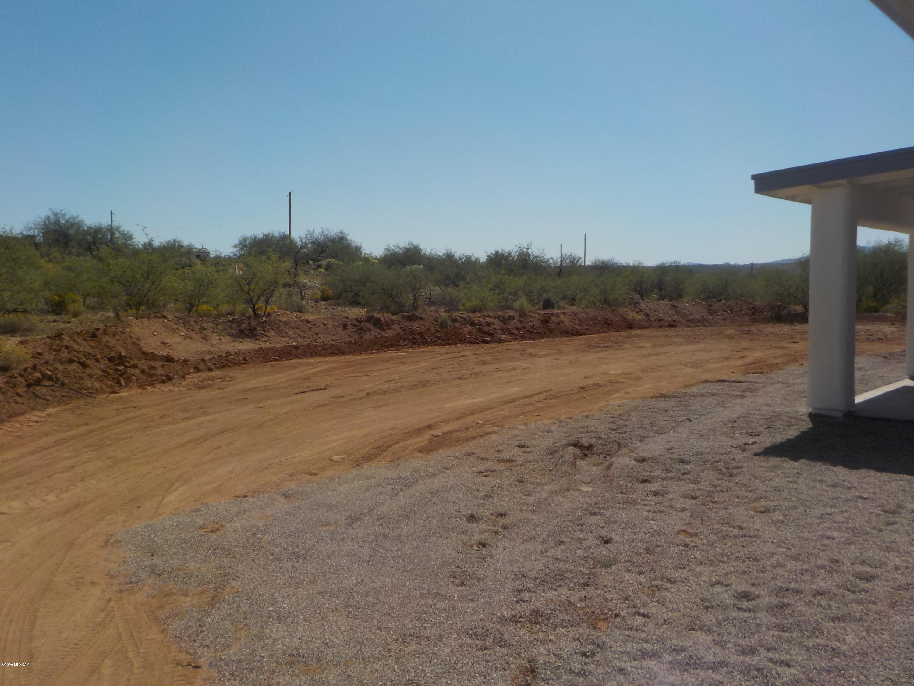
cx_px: 457
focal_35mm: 30
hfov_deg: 60.0
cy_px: 343
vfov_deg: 46.8
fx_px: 792
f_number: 3.3
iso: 125
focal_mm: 4.1
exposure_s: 1/2000
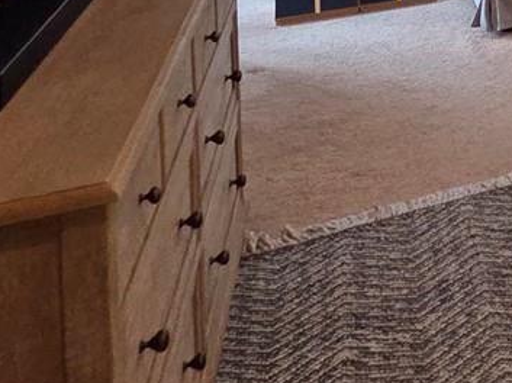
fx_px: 872
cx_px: 1018
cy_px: -260
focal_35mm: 59
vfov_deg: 19.8
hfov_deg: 19.3
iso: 200
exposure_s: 1/120
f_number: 2.2
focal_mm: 2.2
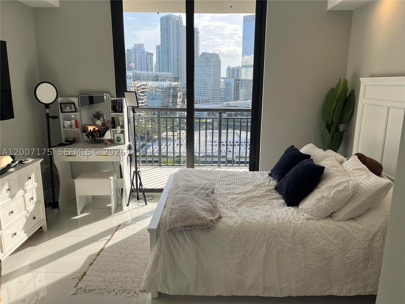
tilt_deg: -12.1
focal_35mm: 26
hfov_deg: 67.3
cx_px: 202
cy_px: 152
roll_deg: -0.5
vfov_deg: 53.1
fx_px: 304
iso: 50
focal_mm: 5.1
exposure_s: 1/524
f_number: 1.6
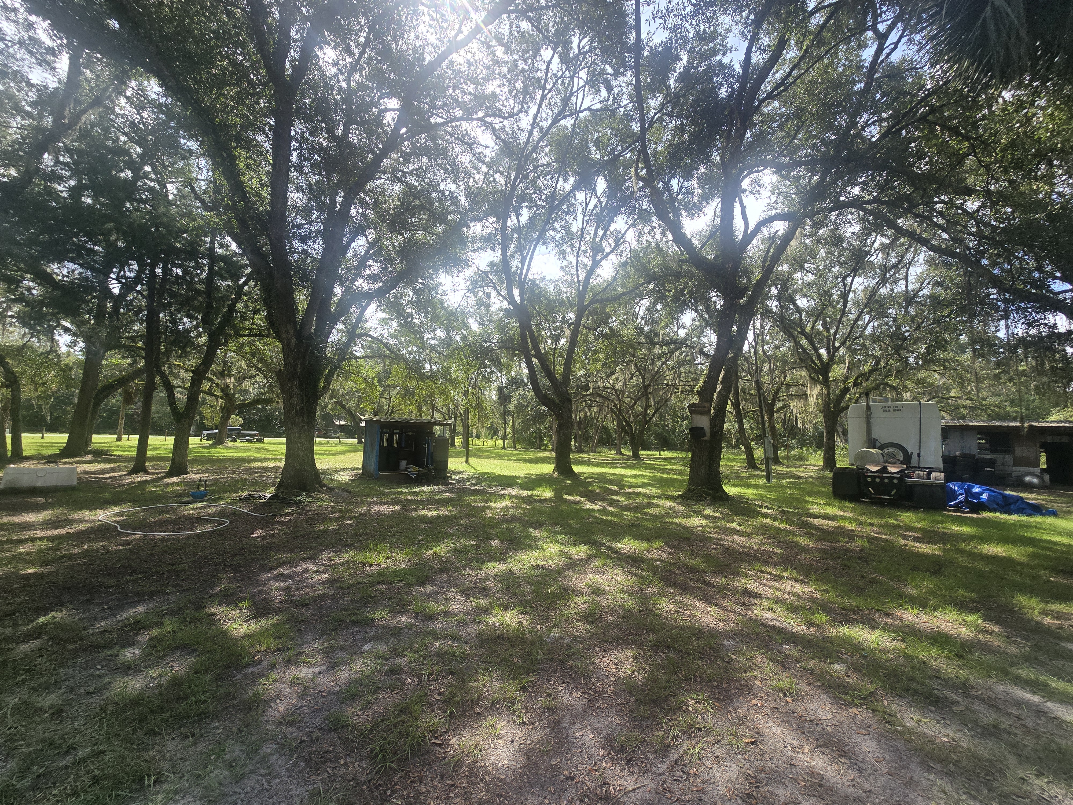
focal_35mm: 13
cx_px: 536
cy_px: 402
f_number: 2.2
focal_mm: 2.2
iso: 50
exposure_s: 1/1019
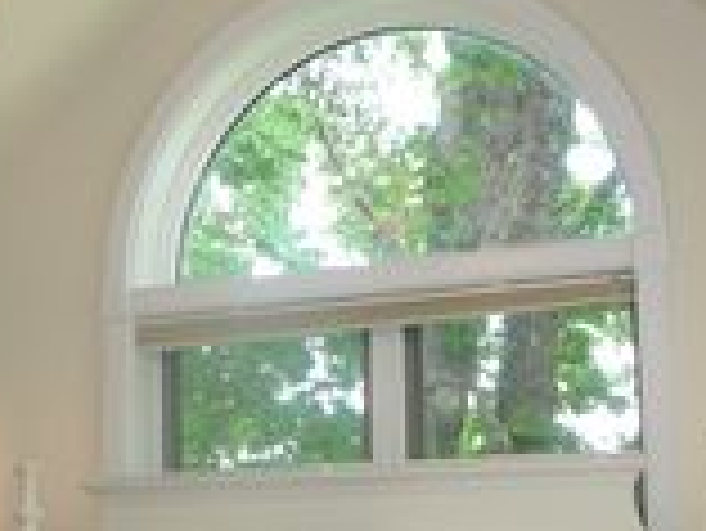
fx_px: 1674
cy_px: 320
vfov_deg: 18.0
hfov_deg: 23.6
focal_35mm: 82
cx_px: 193
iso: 100
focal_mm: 5.2
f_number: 2.8
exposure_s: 1/50
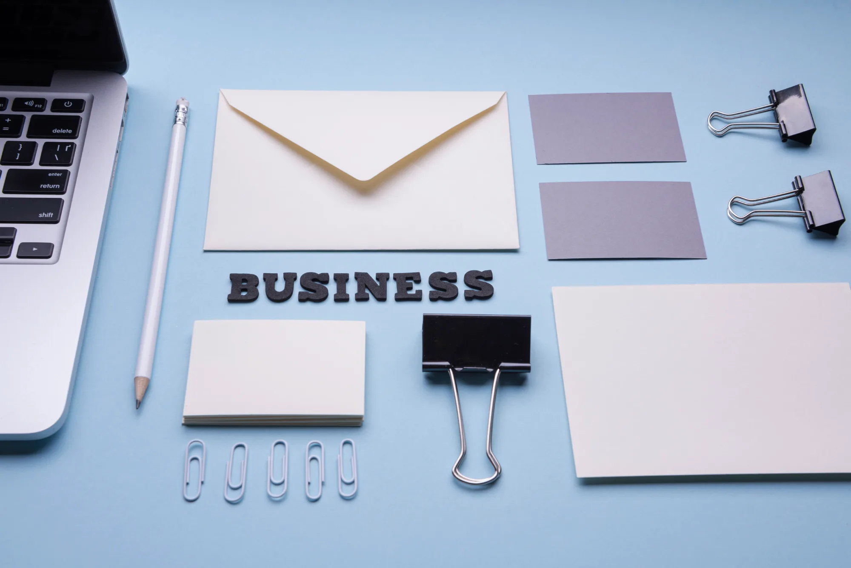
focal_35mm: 48
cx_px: 426
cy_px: 284
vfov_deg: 28.1
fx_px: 1135
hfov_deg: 41.1
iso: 125
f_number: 10
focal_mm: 48
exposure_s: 1/100
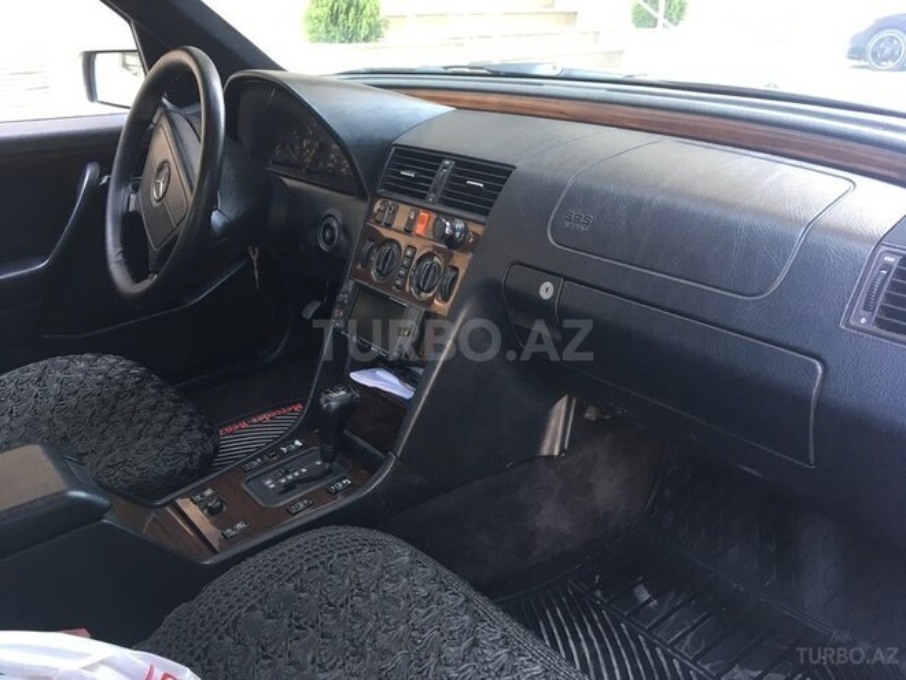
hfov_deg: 61.7
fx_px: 759
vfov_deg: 48.2
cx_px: 453
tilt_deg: -23.0
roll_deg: +0.8
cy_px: 340
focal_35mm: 29
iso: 80
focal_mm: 4.15
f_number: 2.2
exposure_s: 1/33
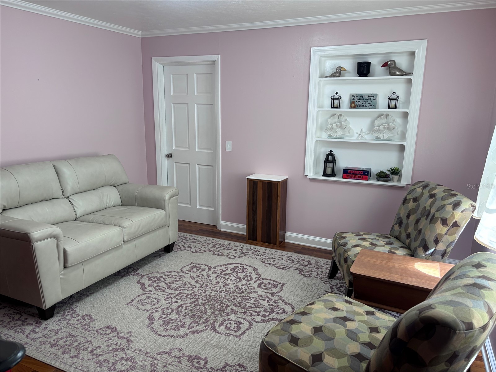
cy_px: 186
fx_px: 373
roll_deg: -1.3
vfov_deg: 53.1
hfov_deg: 67.3
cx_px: 248
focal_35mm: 26
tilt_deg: -11.8
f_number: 1.6
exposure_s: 1/60
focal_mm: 5.96
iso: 80
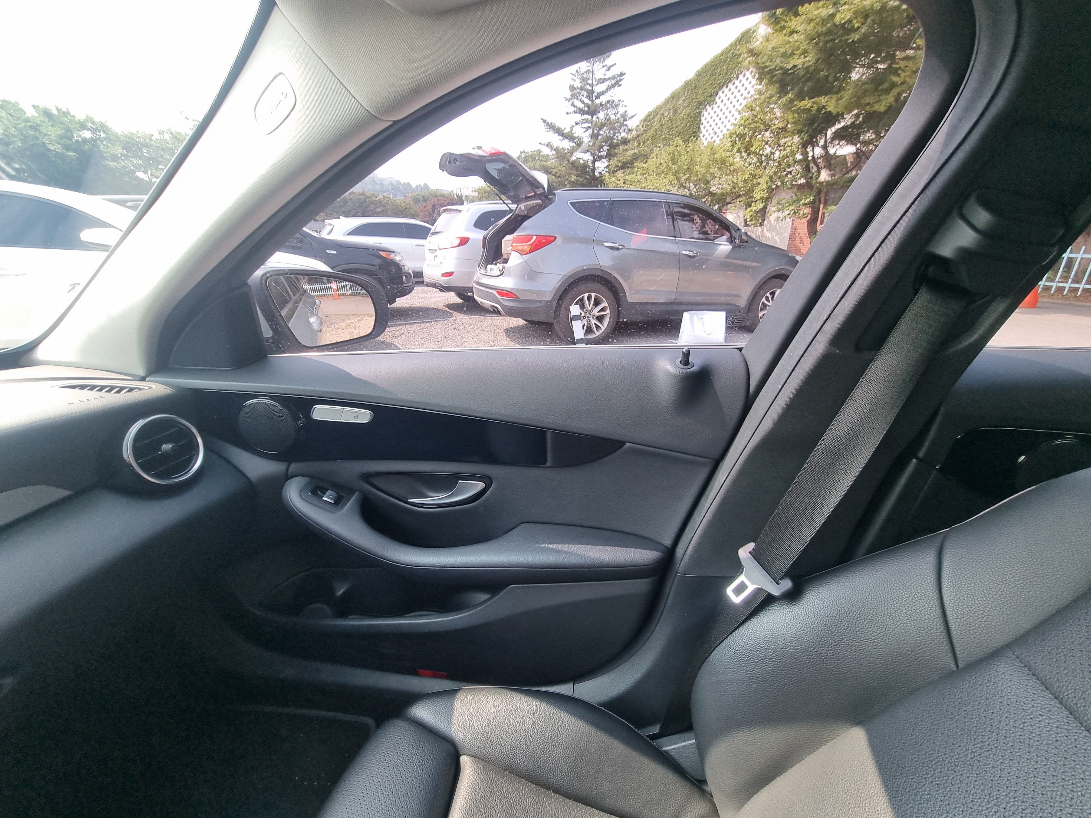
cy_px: 409
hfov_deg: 106.2
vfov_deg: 89.9
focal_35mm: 13
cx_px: 546
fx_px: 410
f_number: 2.2
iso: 50
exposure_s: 1/60
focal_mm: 2.2
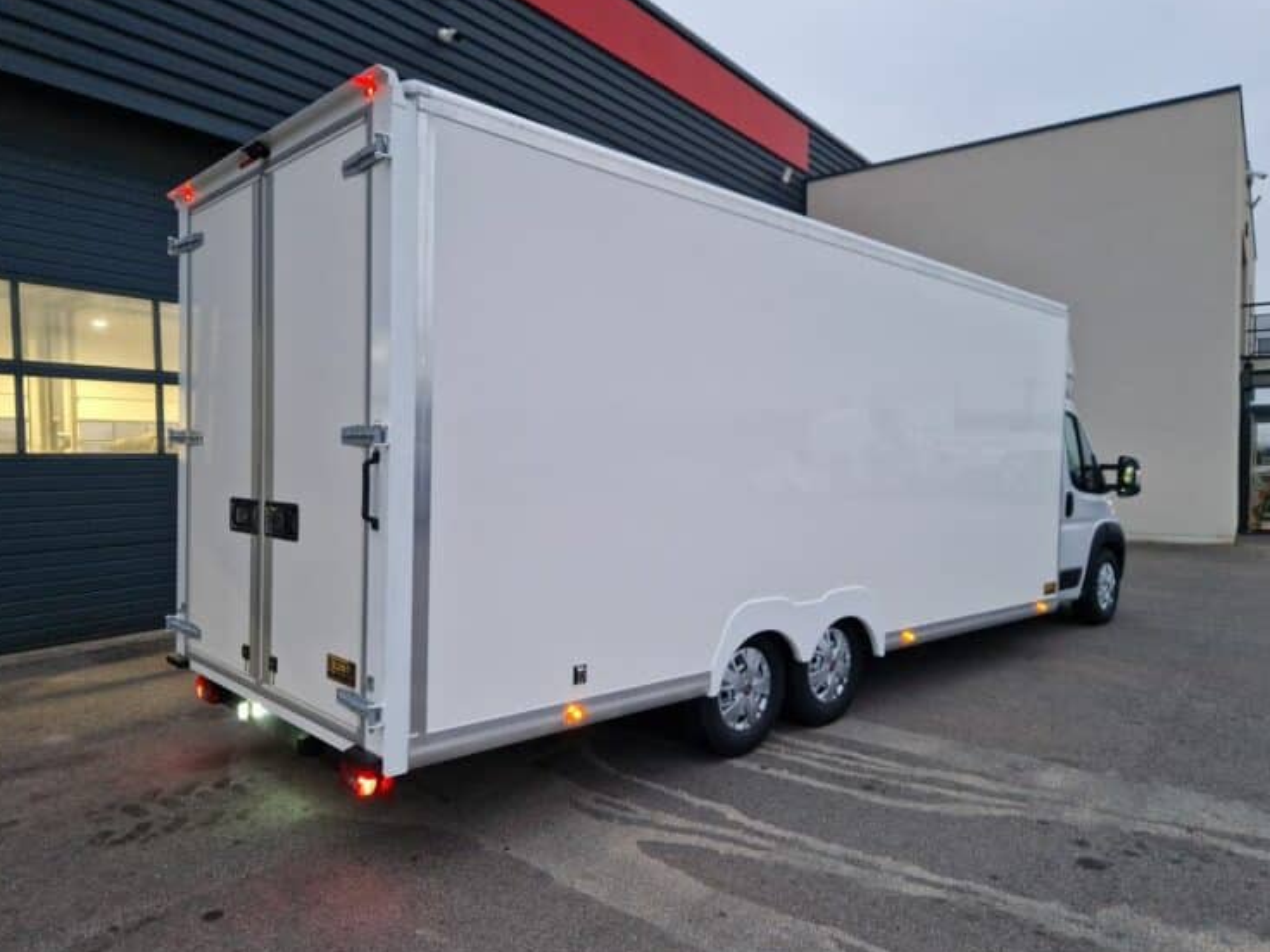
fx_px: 881
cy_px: 478
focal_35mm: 24
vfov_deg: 56.8
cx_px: 623
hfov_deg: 71.6
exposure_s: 1/100
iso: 80
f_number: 1.8
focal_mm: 5.4
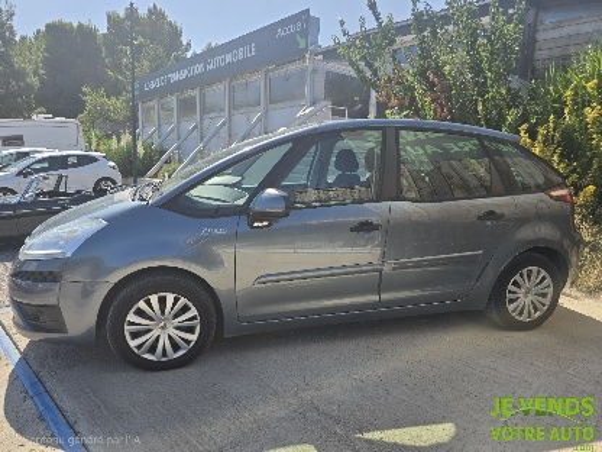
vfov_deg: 58.9
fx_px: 400
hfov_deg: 73.9
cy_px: 226
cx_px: 301
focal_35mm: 23
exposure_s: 1/714
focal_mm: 6.3
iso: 12
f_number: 1.7
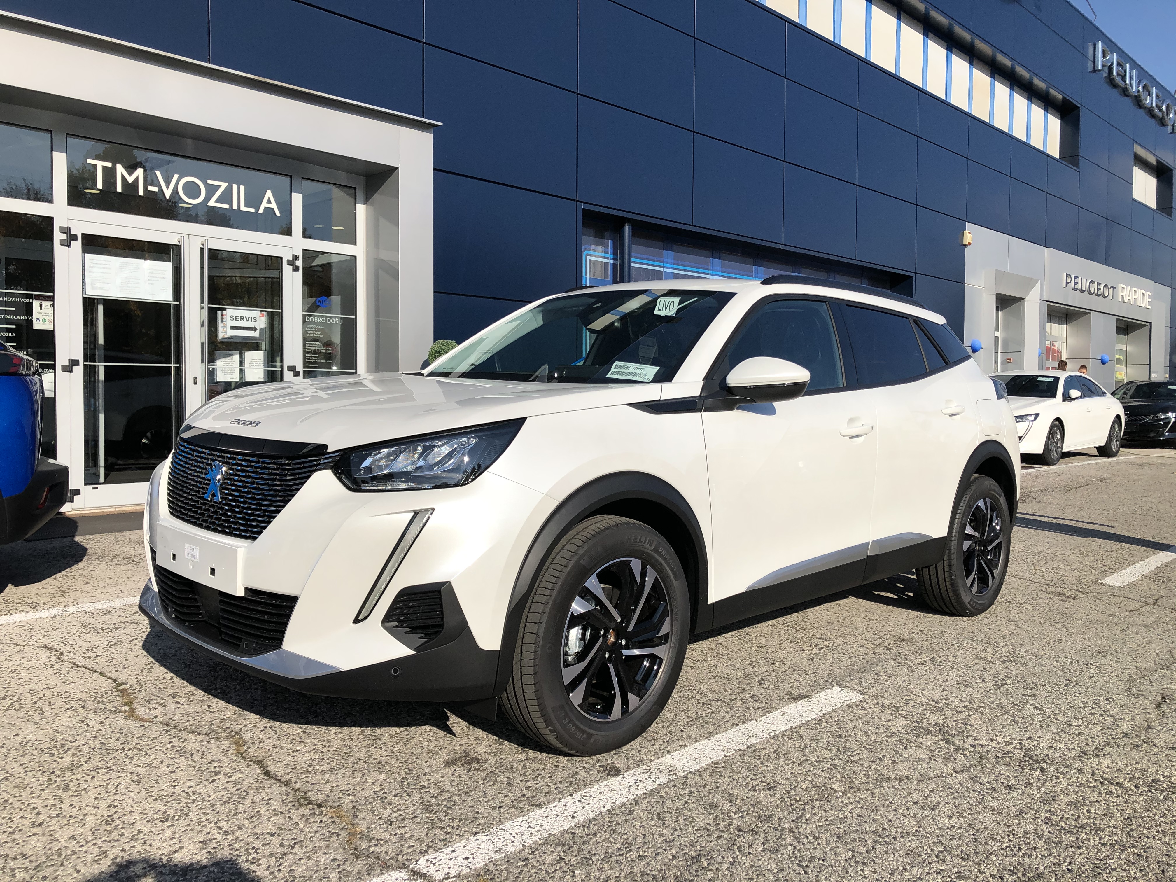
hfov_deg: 63.4
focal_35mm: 28
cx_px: 588
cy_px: 441
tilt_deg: -2.4
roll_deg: -0.2
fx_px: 951
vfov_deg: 49.7
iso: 20
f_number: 1.8
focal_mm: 3.99
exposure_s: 1/3003
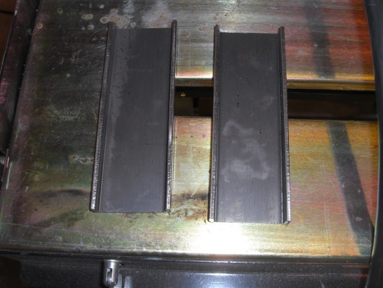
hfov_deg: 49.0
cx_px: 192
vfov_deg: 37.7
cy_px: 144
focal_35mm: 38
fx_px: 420
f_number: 4
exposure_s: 1/30
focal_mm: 7.9
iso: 80
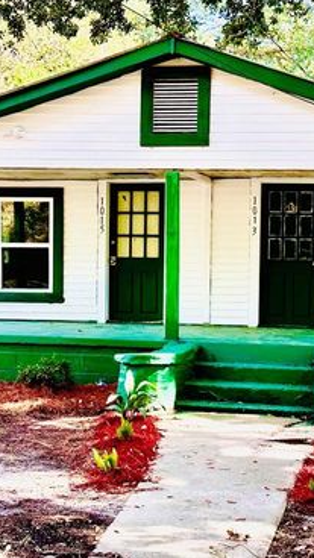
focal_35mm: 71
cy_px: 278
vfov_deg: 29.7
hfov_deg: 17.0
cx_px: 200
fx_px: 1051
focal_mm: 6.86
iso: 64
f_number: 1.78
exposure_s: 1/334
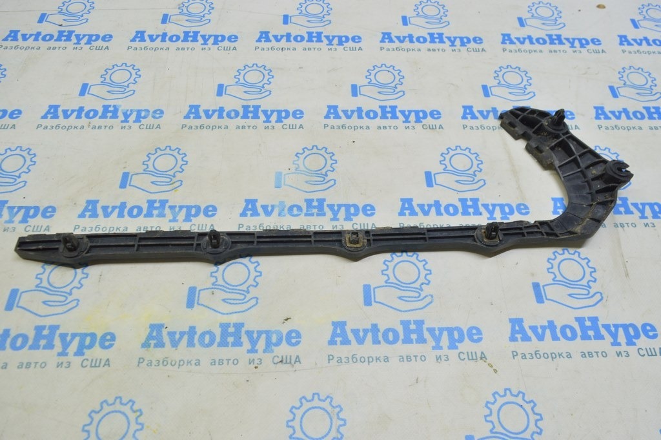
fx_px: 495
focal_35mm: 27
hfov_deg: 67.4
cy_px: 220
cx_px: 330
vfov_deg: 47.9
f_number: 5.6
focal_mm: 18
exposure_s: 1/20
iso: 400
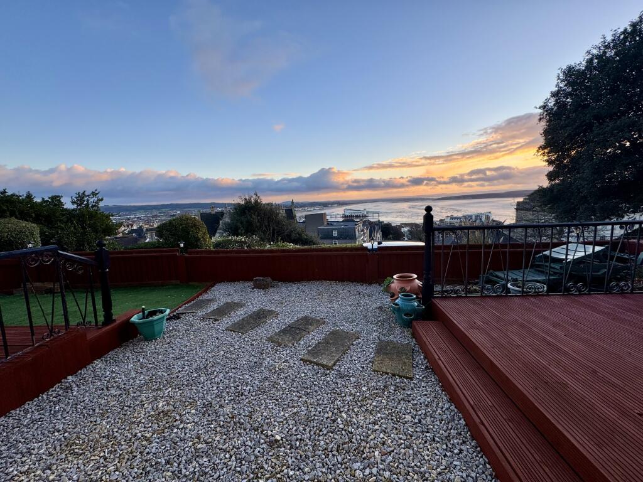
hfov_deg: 102.1
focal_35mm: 14
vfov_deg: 85.7
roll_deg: +2.5
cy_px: 241
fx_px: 260
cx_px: 322
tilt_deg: -8.0
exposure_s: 1/240
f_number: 2.2
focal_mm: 2.22
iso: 40
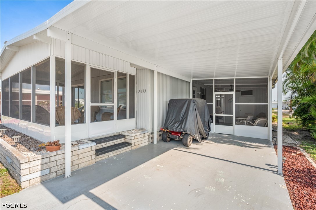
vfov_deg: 73.7
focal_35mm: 16
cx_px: 158
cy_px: 105
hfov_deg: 96.8
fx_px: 140
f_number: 8
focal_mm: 16
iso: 100
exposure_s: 1/200
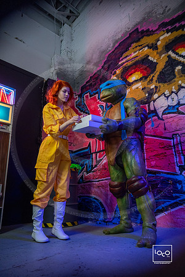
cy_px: 138
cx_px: 92
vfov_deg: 73.7
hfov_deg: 53.1
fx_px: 185
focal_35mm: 24
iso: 2000
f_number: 2
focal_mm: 24
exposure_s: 1/250
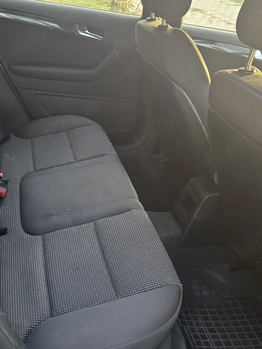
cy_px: 155
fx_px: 434
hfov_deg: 33.5
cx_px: 107
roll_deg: -7.3
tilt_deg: -35.1
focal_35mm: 43
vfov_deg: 43.8
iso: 125
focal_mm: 5.96
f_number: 1.6
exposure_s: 1/90
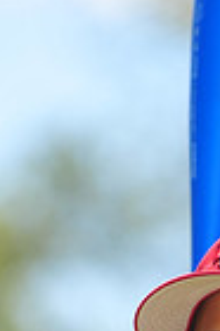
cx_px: 341
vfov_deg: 2.5
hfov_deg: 1.6
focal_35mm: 831
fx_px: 7636
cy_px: 447
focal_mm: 200
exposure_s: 1/640
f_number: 4.5
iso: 200
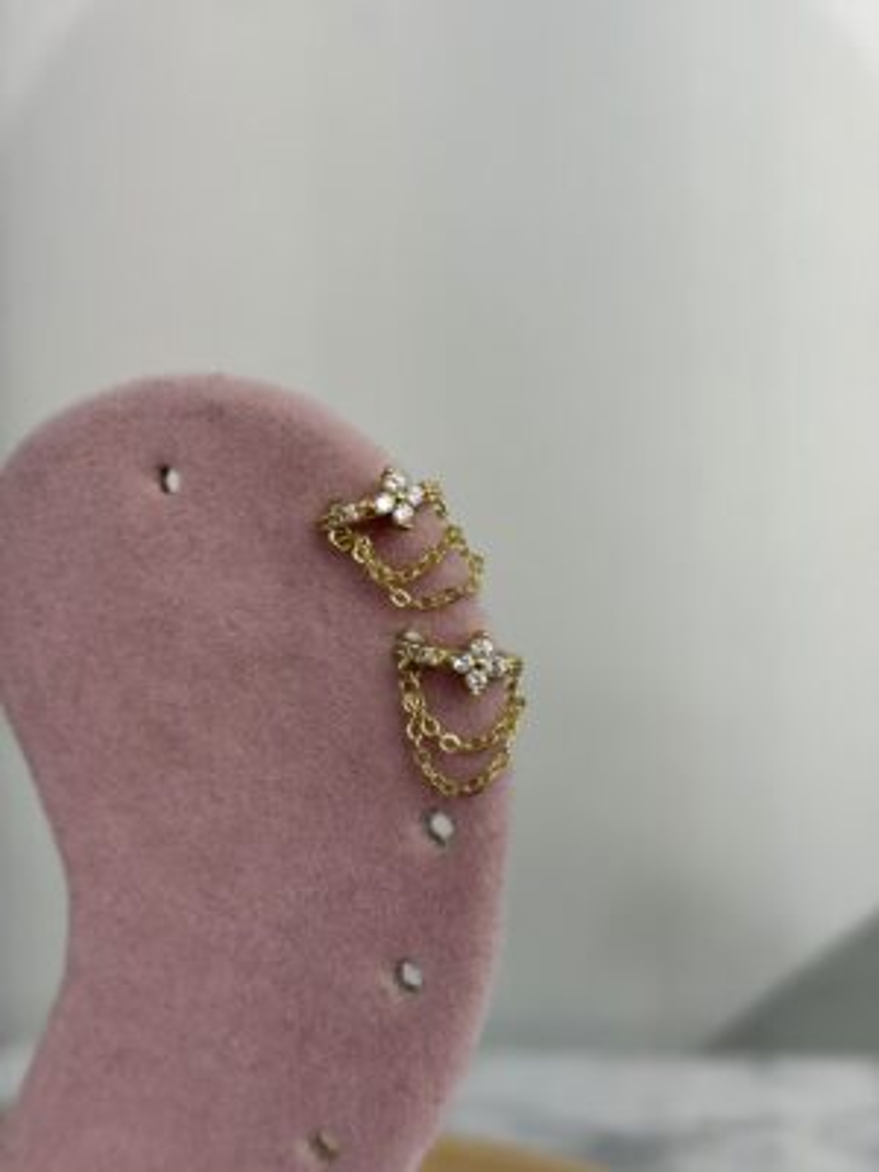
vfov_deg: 36.8
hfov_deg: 28.0
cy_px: 586
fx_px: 1761
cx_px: 440
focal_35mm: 52
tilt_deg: -9.5
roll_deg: +0.0
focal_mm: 5.96
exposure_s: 1/100
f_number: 1.6
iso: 50
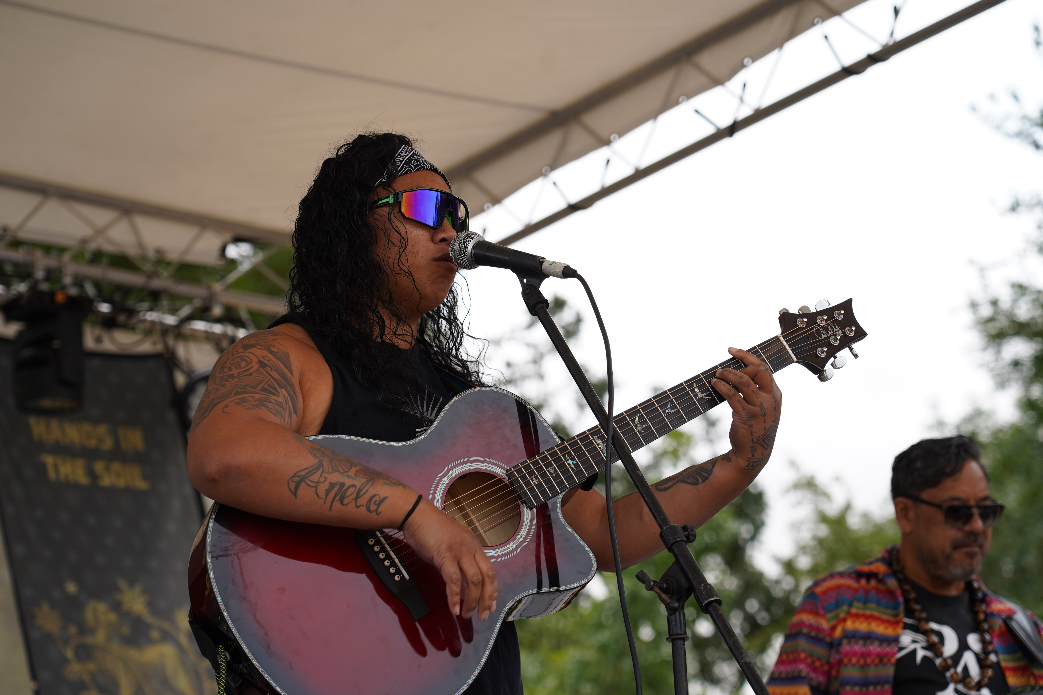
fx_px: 3042
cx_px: 522
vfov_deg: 13.0
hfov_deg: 19.5
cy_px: 348
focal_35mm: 105
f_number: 5
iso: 100
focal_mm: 105
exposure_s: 1/250
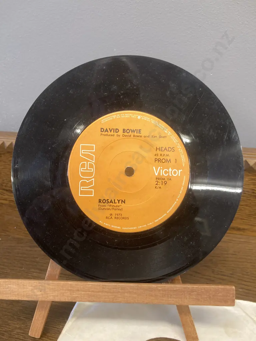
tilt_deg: -24.4
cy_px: 170
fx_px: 276
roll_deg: +0.6
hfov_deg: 49.7
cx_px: 128
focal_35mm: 28
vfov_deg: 63.4
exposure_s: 1/50
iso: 125
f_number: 1.8
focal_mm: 3.99
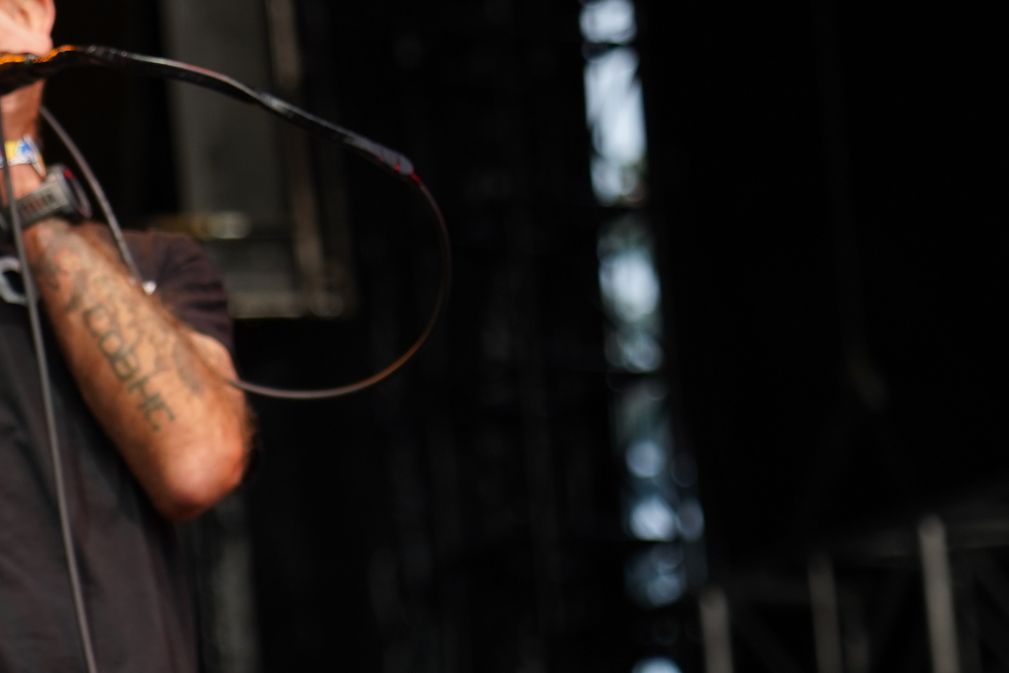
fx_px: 7482
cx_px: 0
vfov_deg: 5.1
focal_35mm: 267
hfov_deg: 7.7
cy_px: 96
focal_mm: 105
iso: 320
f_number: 4
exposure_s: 1/125
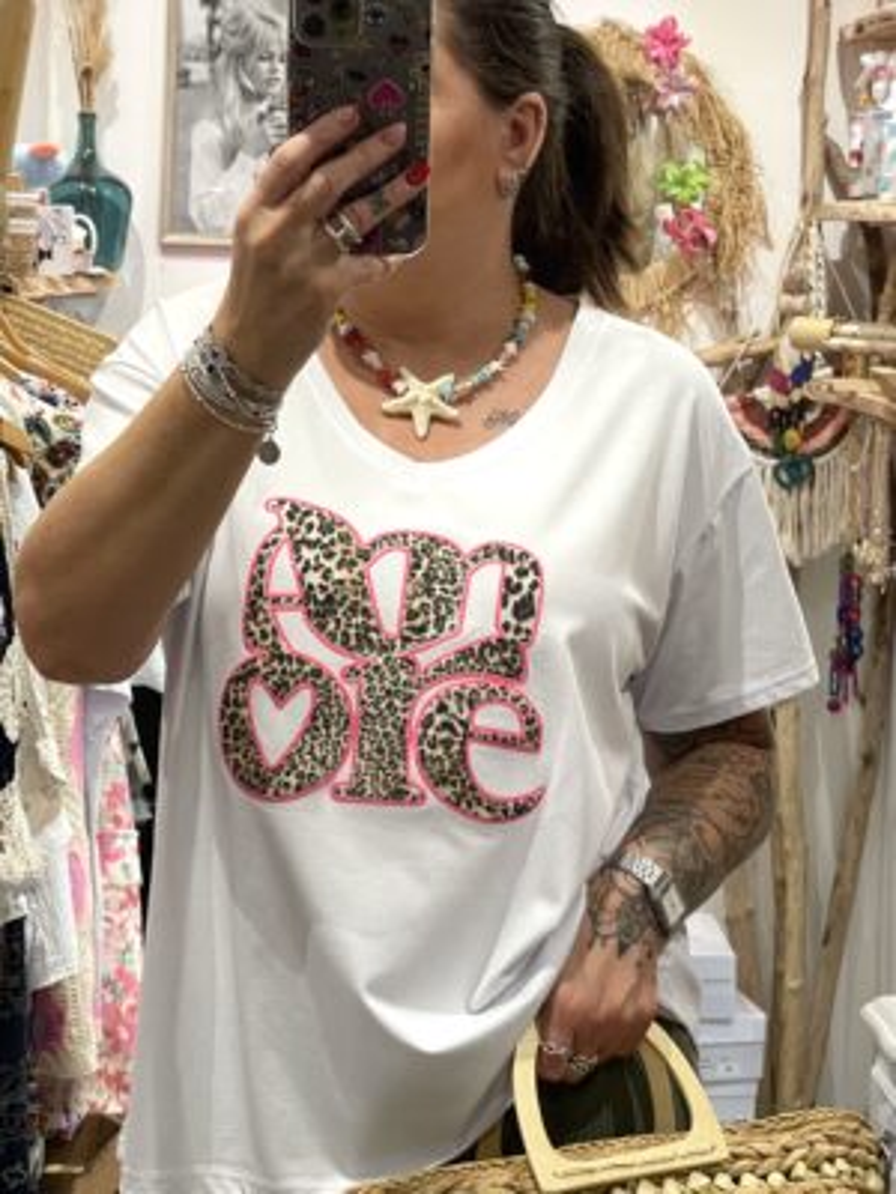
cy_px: 597
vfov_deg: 30.3
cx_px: 448
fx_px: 2209
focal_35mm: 64
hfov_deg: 22.9
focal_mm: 7.5
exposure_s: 1/50
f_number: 2.2
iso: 200
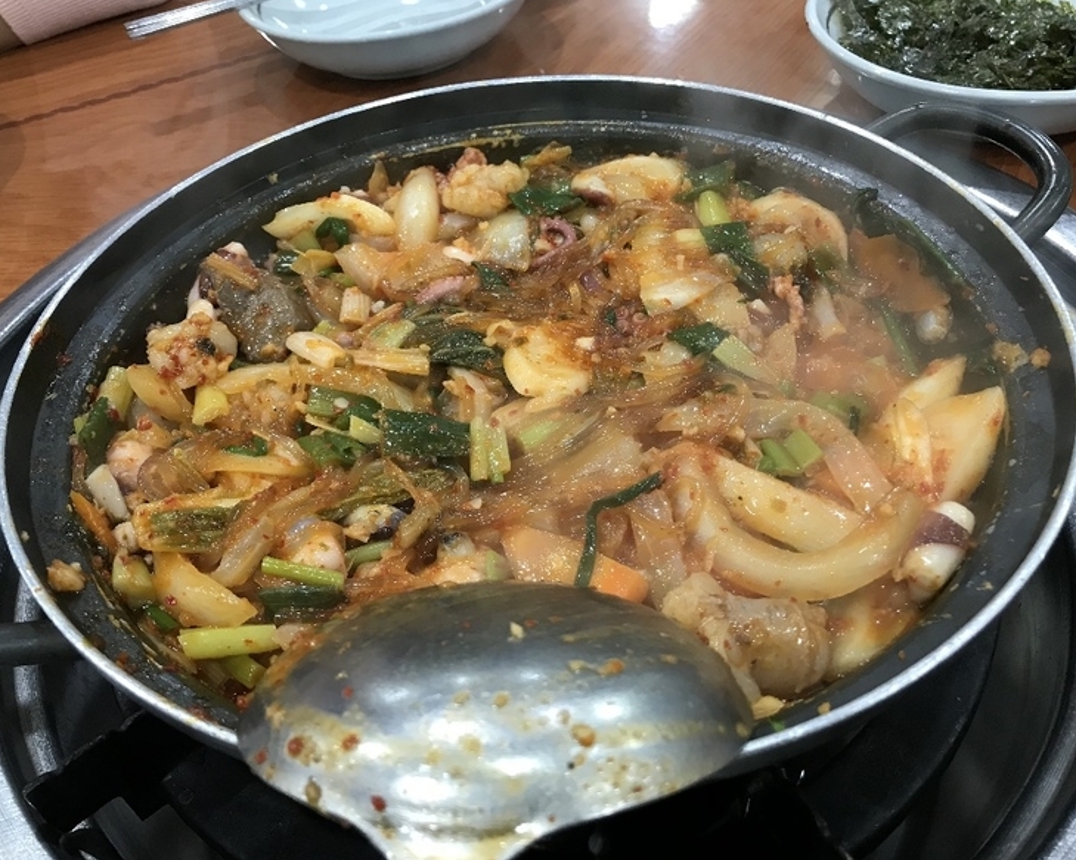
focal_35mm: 30
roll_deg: +7.6
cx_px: 521
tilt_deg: -44.7
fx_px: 955
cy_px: 425
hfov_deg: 58.8
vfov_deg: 48.5
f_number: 1.8
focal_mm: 3.99
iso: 40
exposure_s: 1/20
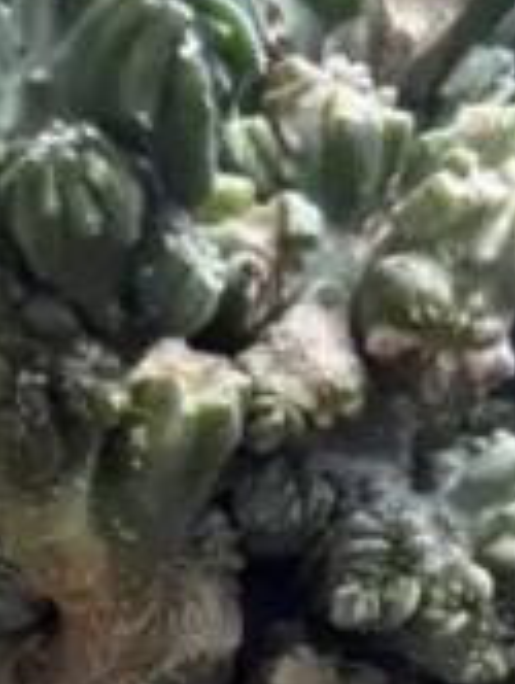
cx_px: -342
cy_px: 997
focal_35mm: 148
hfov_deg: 9.7
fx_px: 2928
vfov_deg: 12.7
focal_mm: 6.76
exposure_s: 1/162
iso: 80
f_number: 1.78
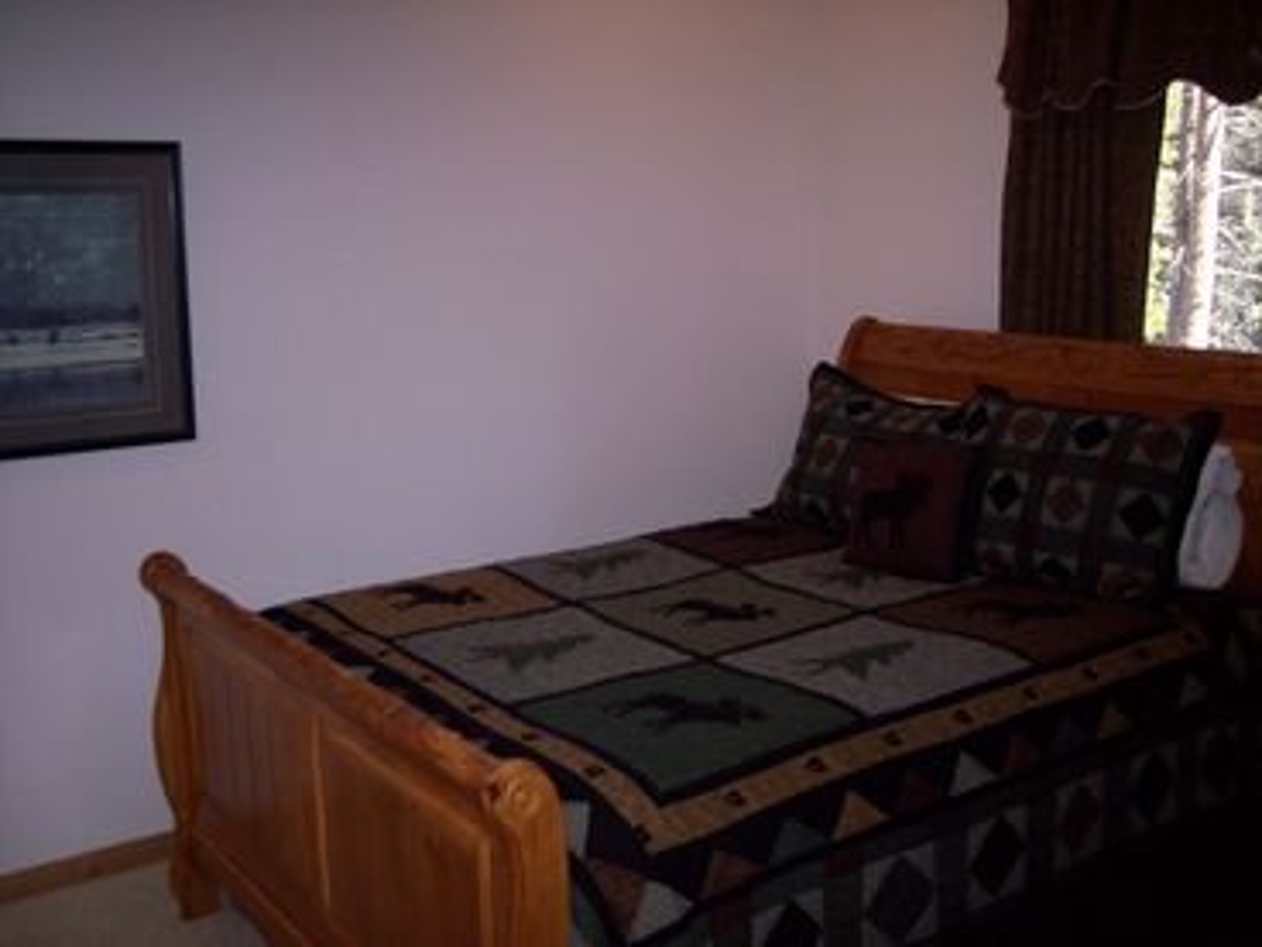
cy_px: 474
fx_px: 1422
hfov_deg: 47.9
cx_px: 631
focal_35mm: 39
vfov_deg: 36.8
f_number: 2.8
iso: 140
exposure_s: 1/60
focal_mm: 8
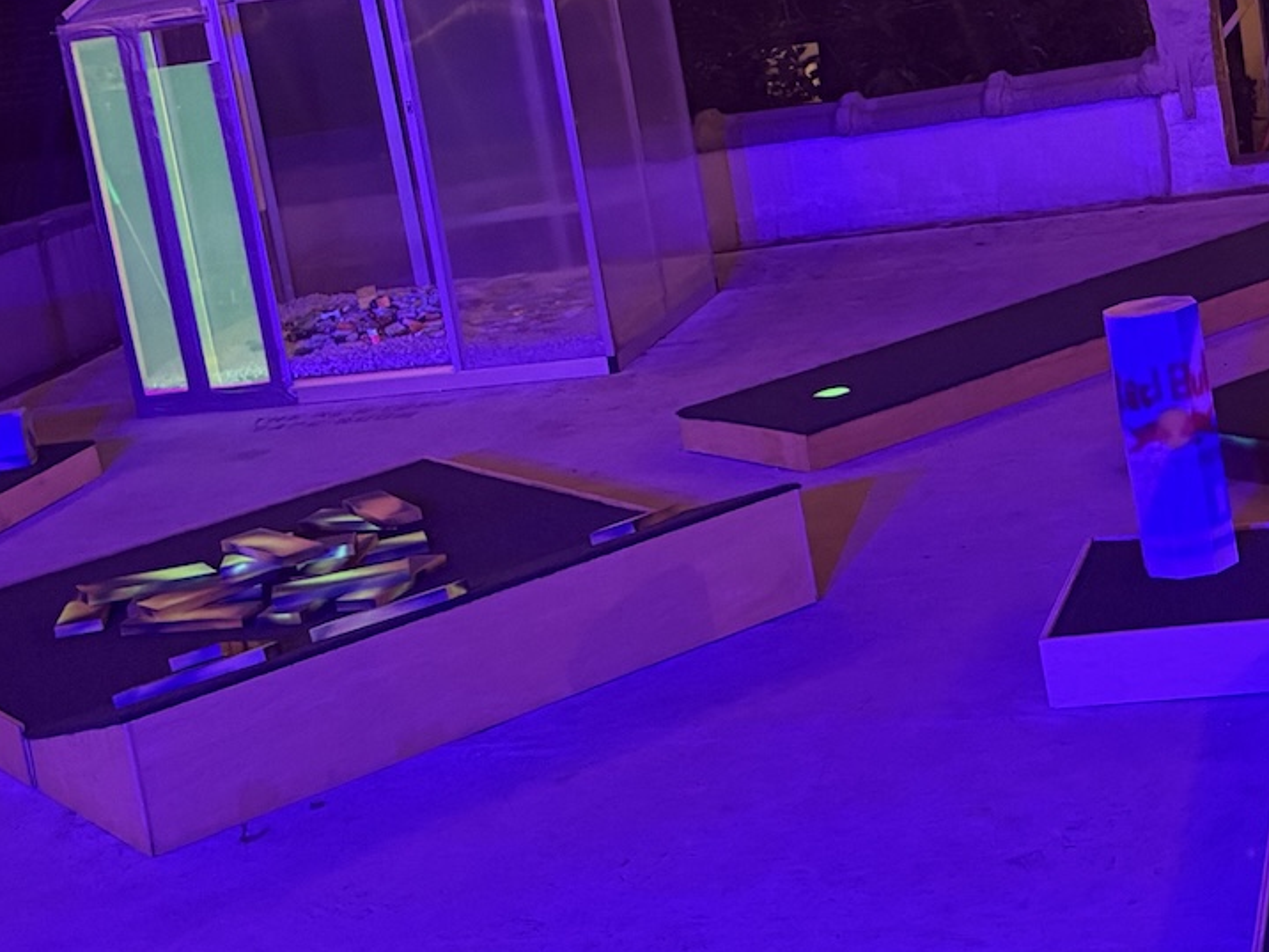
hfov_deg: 28.9
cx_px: 750
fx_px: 2456
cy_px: 275
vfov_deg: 21.8
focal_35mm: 67
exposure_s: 1/30
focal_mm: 6.76
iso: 1250
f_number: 1.78
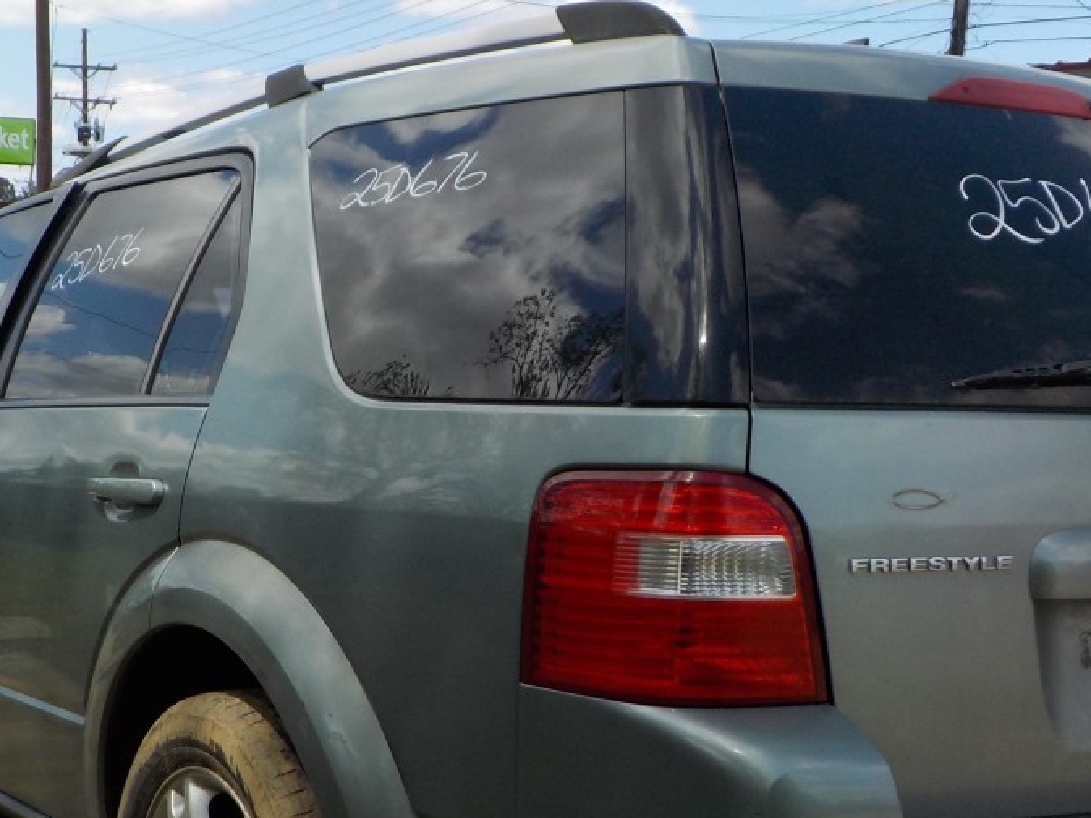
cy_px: 489
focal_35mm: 57
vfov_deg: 25.6
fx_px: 1796
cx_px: 345
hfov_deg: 33.4
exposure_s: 1/1000
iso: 125
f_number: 3.3
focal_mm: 4.1
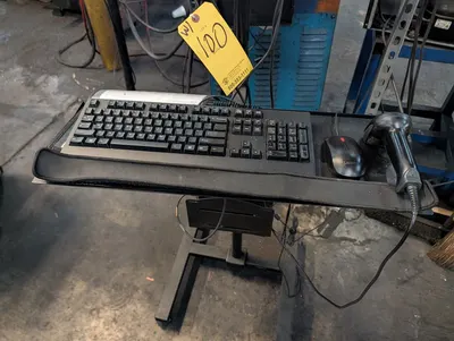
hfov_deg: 71.5
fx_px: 315
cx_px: 227
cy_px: 170
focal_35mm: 24
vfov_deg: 56.9
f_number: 1.68
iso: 1135
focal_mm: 6.9
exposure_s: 1/60
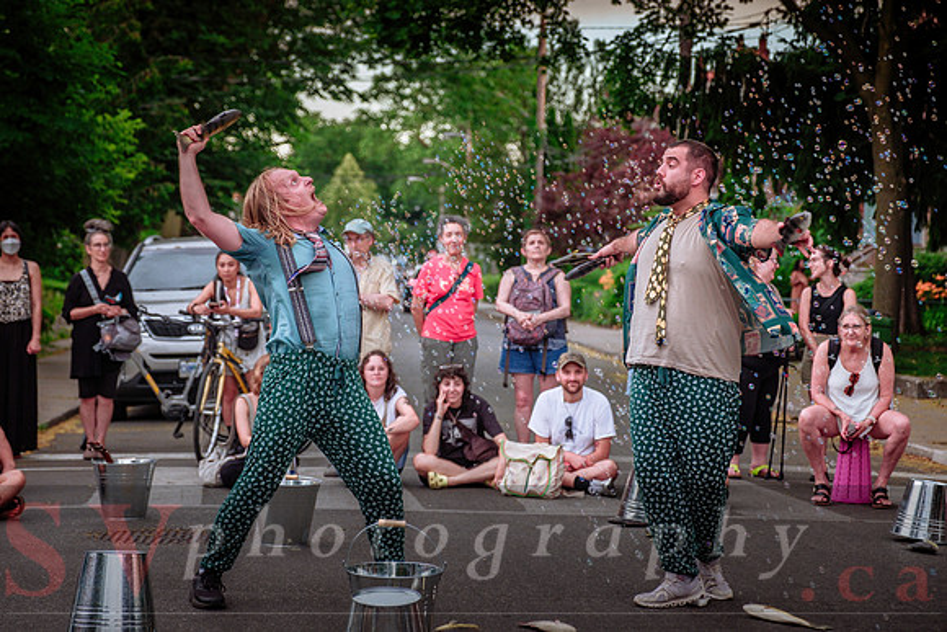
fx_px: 2224
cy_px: 316
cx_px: 474
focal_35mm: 85
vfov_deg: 16.2
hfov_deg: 24.0
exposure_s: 1/250
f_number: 2.8
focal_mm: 55
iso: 500
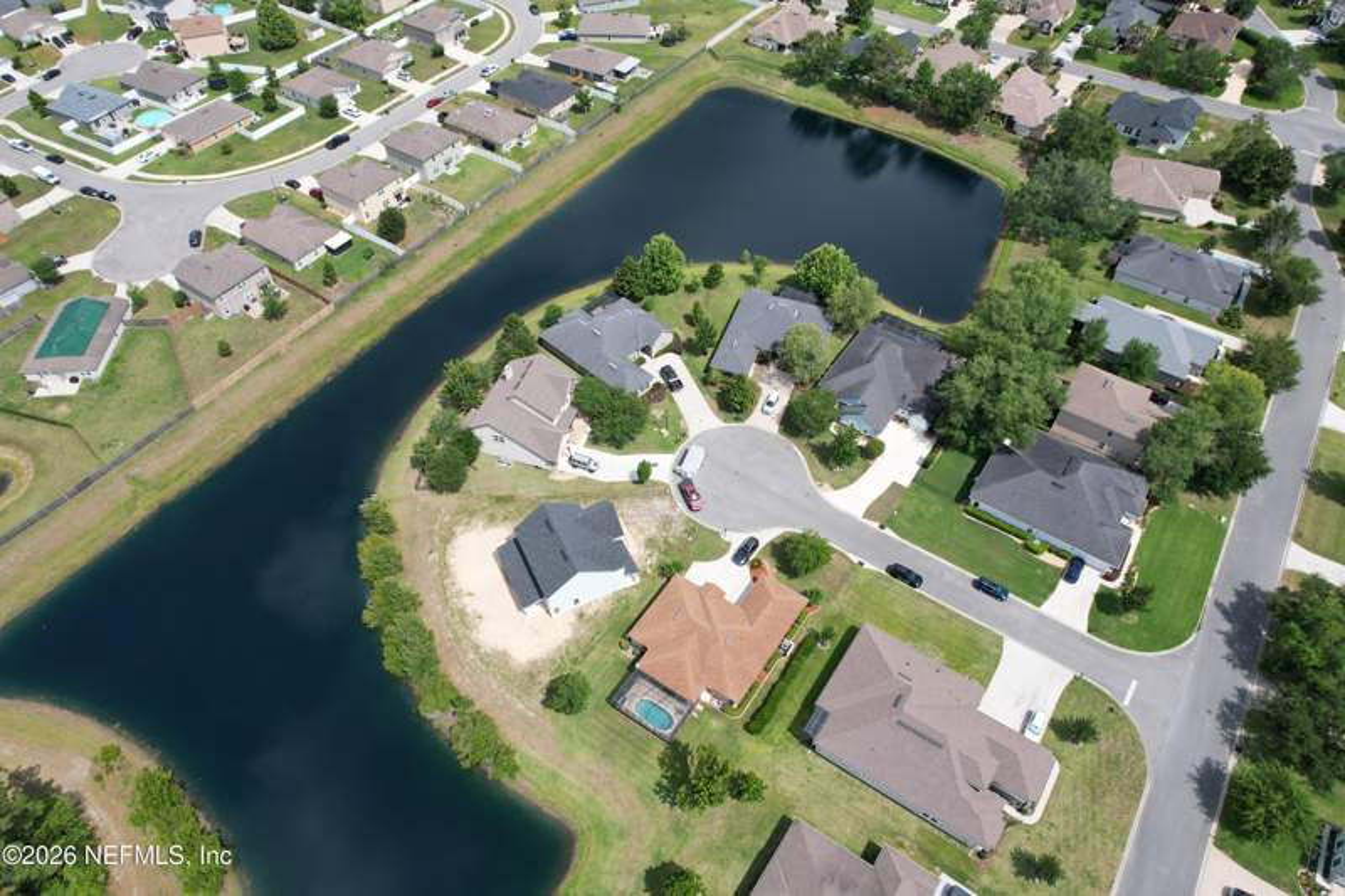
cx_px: 672
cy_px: 448
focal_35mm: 22
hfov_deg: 78.6
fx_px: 822
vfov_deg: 57.2
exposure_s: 1/2000
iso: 130
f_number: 2.8
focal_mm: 8.38
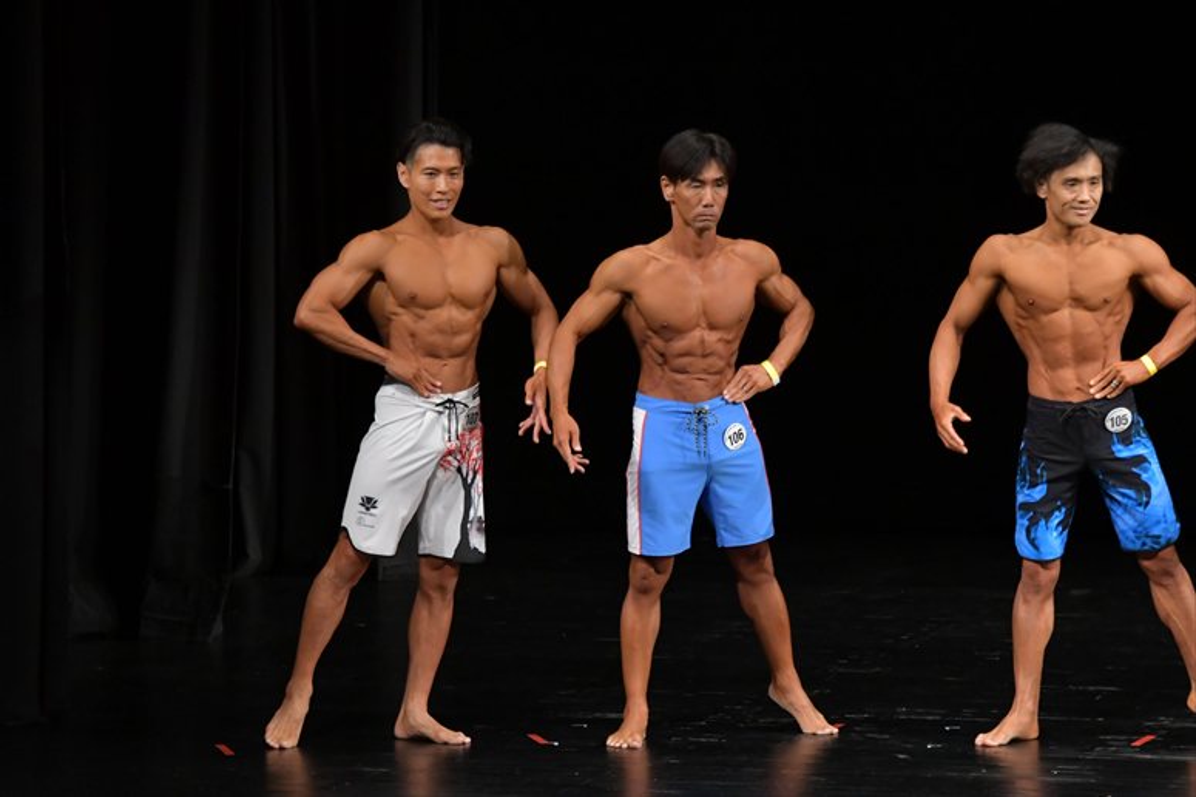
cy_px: 398
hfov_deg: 8.1
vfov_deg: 5.4
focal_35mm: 255
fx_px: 8468
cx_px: 598
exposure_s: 1/400
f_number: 5.6
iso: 3200
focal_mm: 170
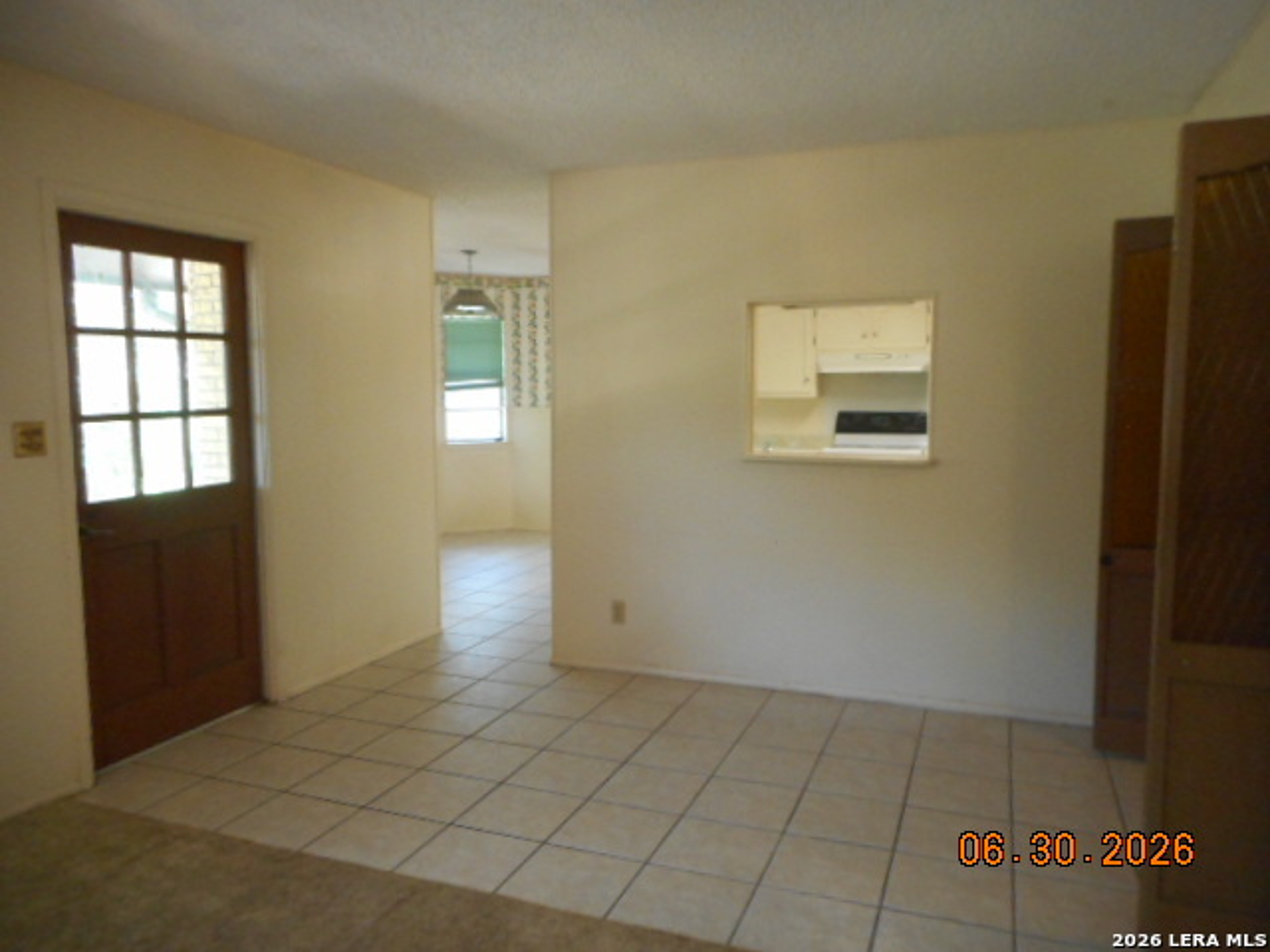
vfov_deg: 54.9
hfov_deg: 69.4
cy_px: 476
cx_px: 635
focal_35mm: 25
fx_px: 917
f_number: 3.7
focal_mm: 4.5
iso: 450
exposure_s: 1/25
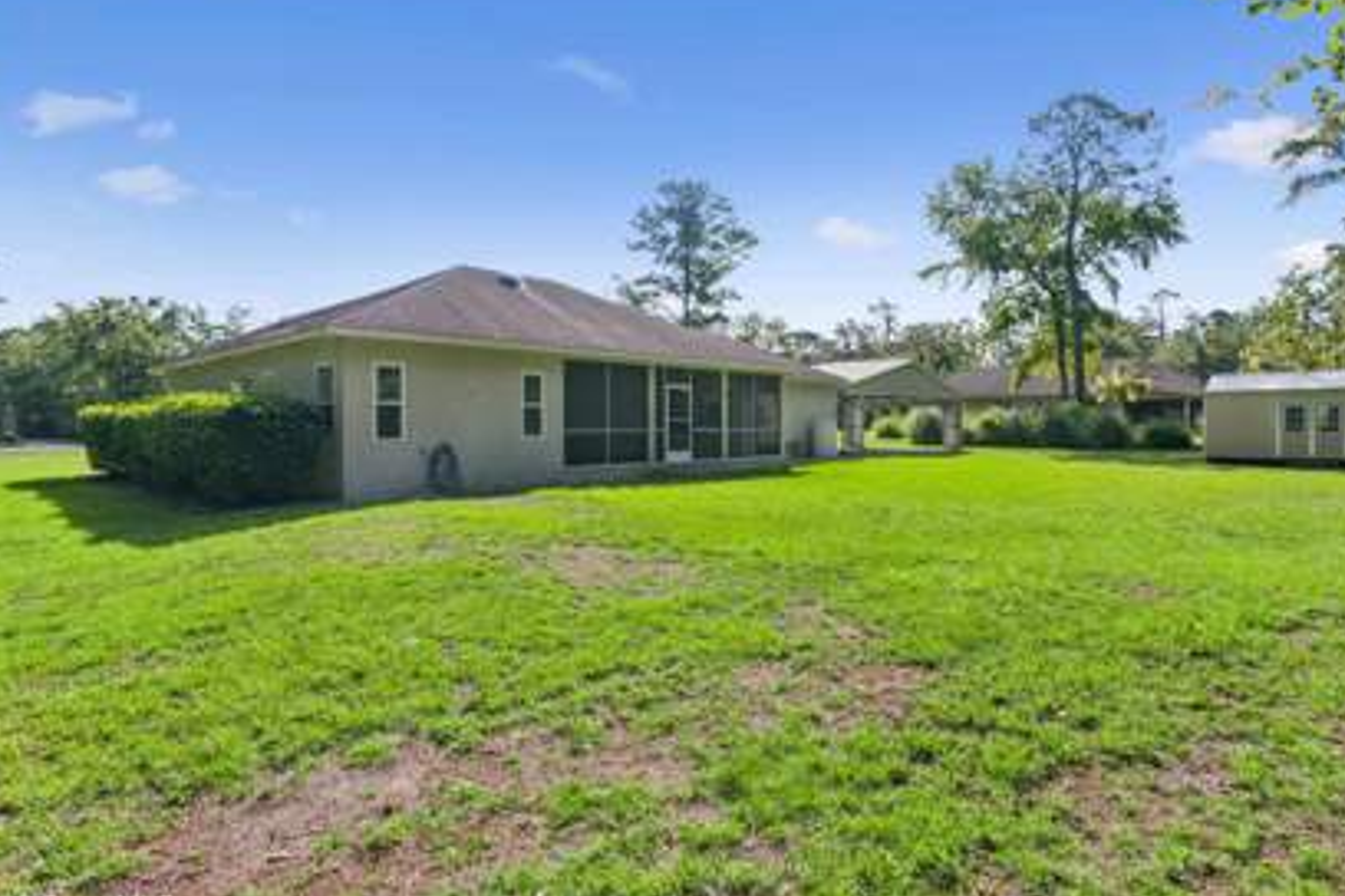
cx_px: 732
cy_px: 428
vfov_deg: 61.9
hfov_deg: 83.8
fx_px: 747
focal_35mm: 20
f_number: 8
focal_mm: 17
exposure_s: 1/160
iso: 250
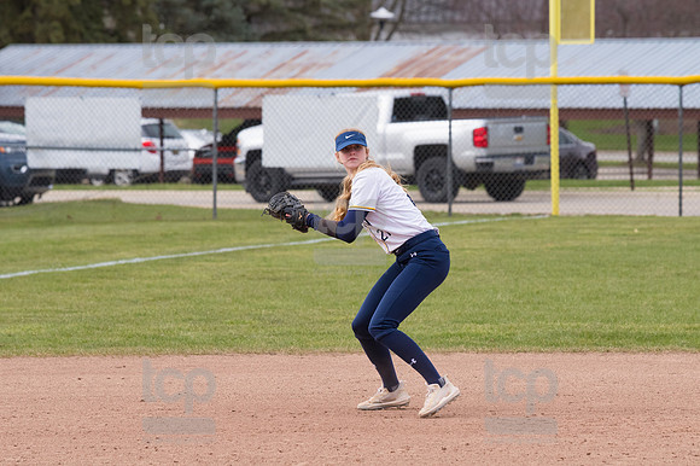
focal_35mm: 300
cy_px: 233
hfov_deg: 6.9
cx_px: 350
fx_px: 5830
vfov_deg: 4.6
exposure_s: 1/1600
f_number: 5.6
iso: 640
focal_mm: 200
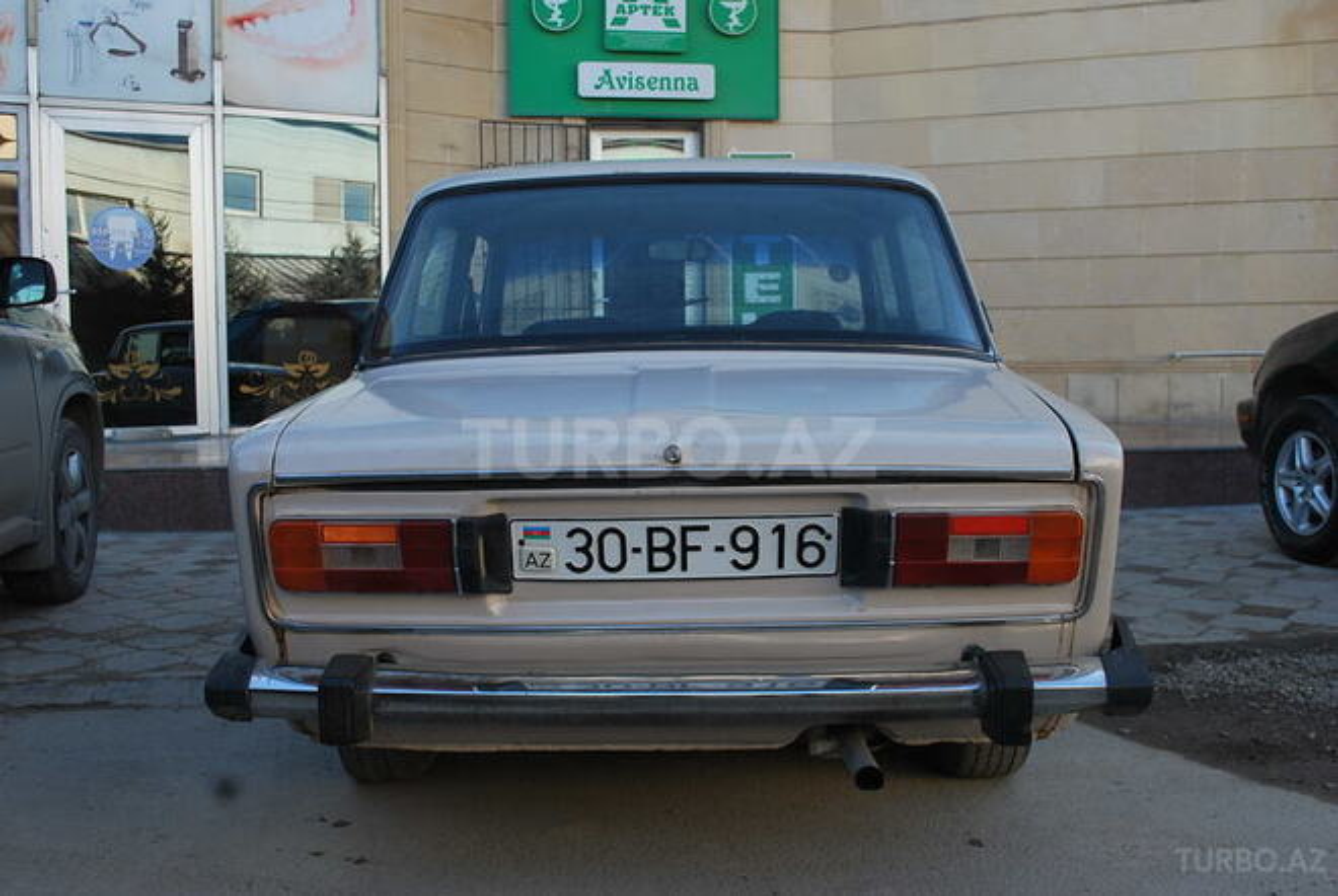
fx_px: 1340
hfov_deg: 53.1
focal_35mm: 36
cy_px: 448
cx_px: 669
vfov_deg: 37.0
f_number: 5.6
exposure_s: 1/125
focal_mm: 24
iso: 125
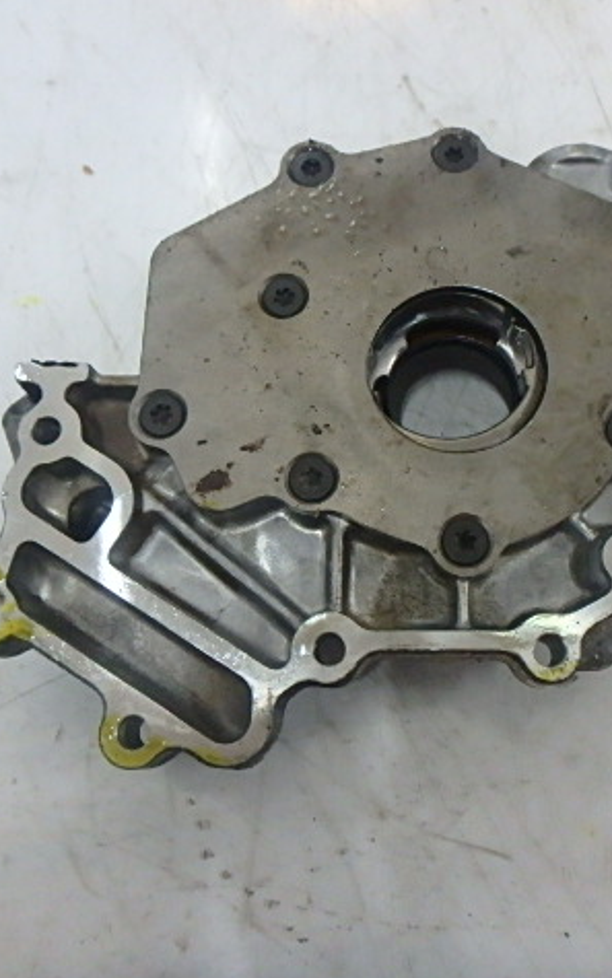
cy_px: 488
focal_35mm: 30
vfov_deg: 62.9
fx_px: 800
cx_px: 396
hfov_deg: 41.4
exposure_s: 1/40
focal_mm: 3.7
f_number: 3.5
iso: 800
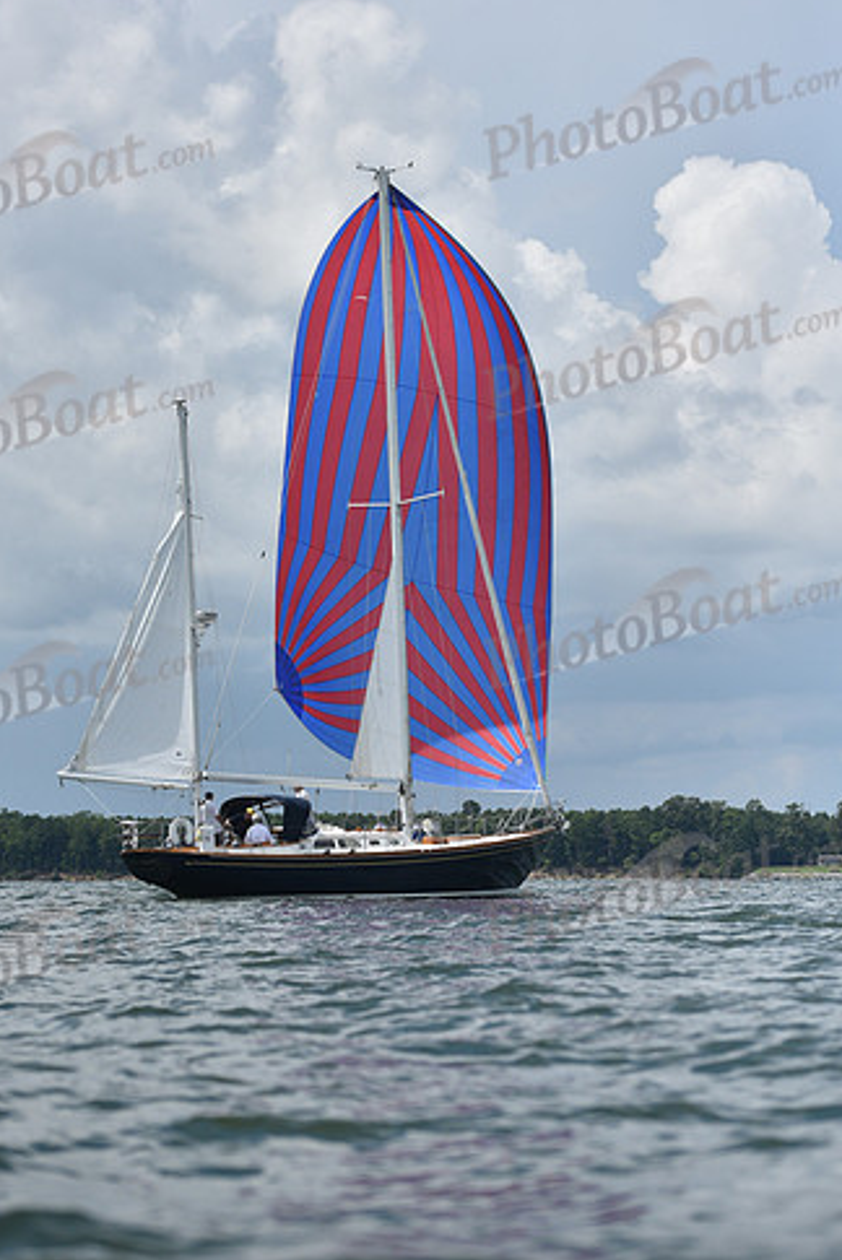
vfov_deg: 18.6
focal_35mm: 110
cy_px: 525
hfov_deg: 12.5
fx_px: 3853
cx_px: 350
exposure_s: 1/8000
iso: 320
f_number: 4
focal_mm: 92
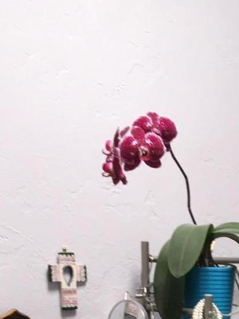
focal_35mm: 113
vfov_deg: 15.3
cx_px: 316
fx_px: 1040
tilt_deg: -15.9
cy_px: 551
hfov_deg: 12.7
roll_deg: -0.1
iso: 40
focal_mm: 4.15
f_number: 2.2
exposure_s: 1/120
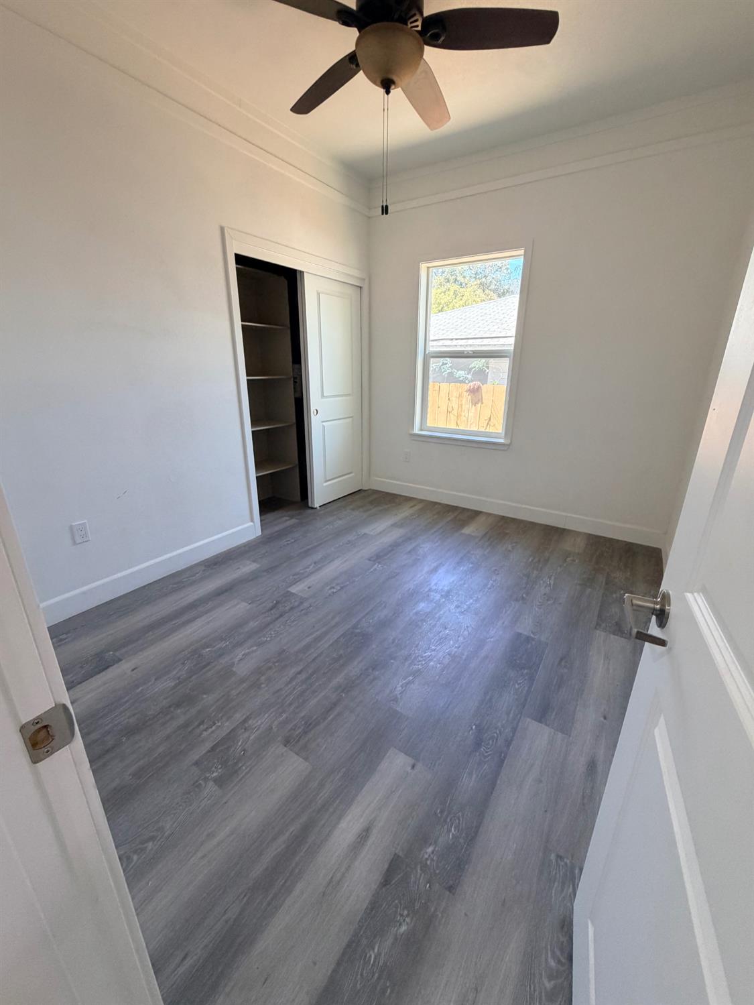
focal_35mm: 14
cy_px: 502
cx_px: 377
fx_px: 406
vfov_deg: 102.0
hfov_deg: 85.7
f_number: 2.2
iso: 250
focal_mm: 2.22
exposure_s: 1/120
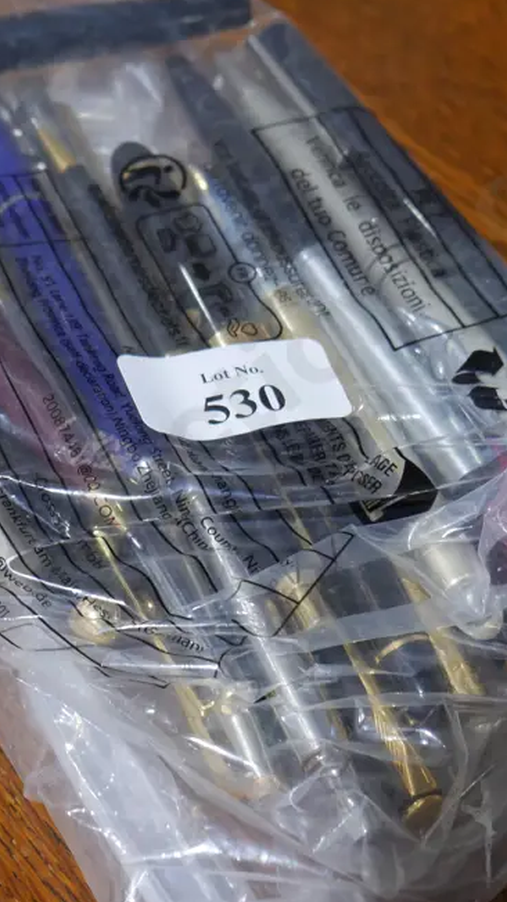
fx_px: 1721
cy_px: 473
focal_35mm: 72
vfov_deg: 29.4
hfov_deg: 16.7
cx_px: 154
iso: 640
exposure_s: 1/60
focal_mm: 21
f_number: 4.6
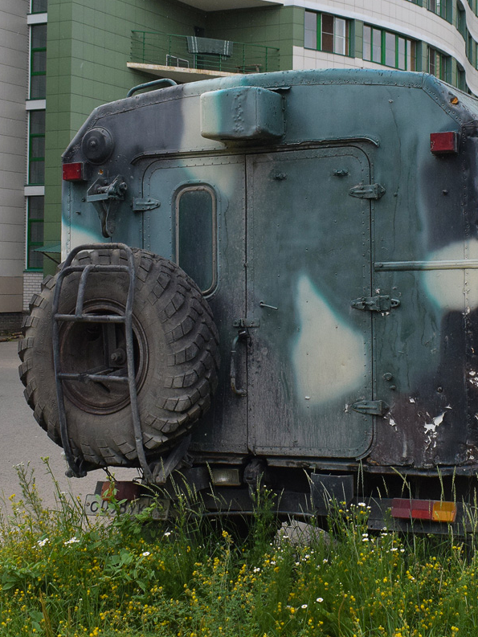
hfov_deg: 29.8
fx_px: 884
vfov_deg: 39.7
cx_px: 363
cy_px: 318
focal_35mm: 48
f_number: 5.6
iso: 800
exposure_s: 1/800
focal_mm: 22
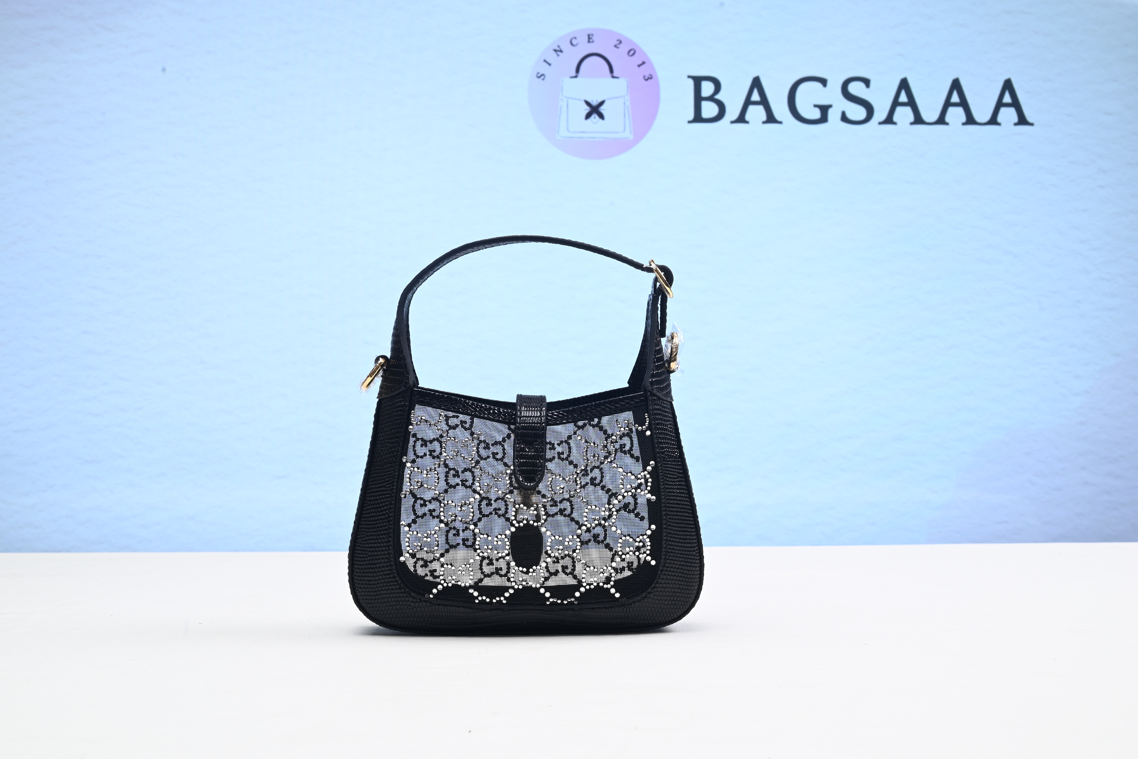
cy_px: 380
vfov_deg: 35.1
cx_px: 569
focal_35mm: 38
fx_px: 1202
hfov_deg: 50.7
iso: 100
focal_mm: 38
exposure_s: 1/2
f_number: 16
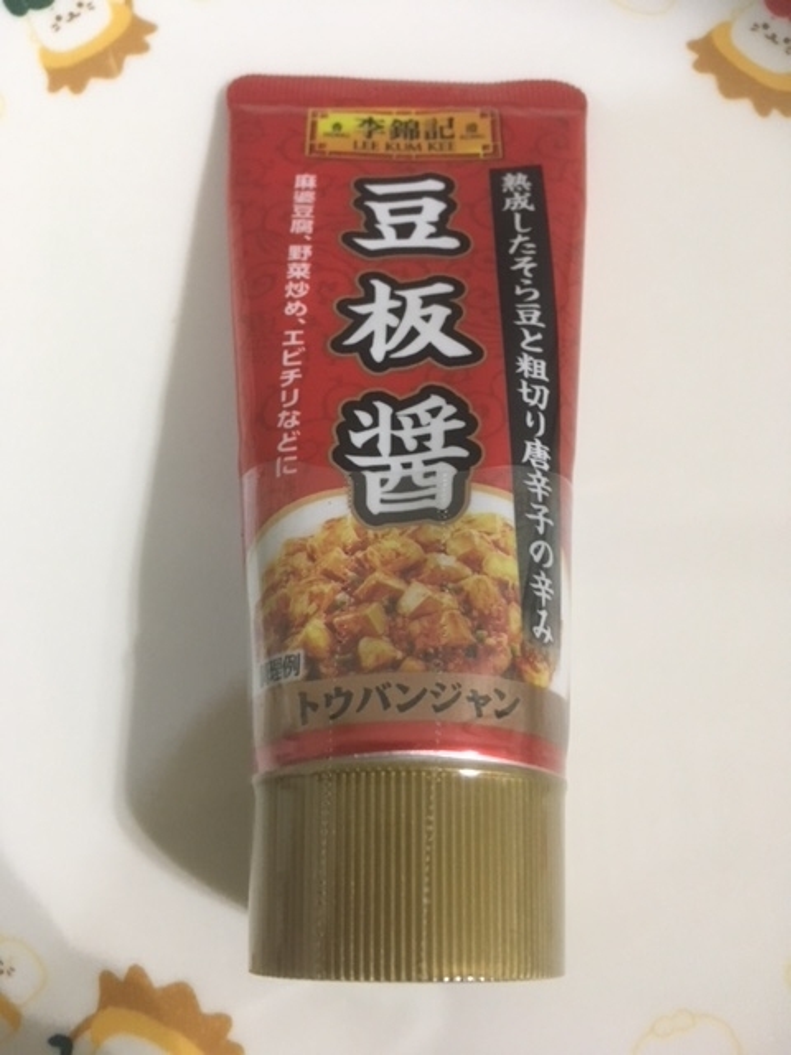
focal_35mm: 29
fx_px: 884
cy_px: 528
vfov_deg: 61.7
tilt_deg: -75.2
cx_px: 396
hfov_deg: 48.2
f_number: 2.2
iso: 200
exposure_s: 1/17
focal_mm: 4.15
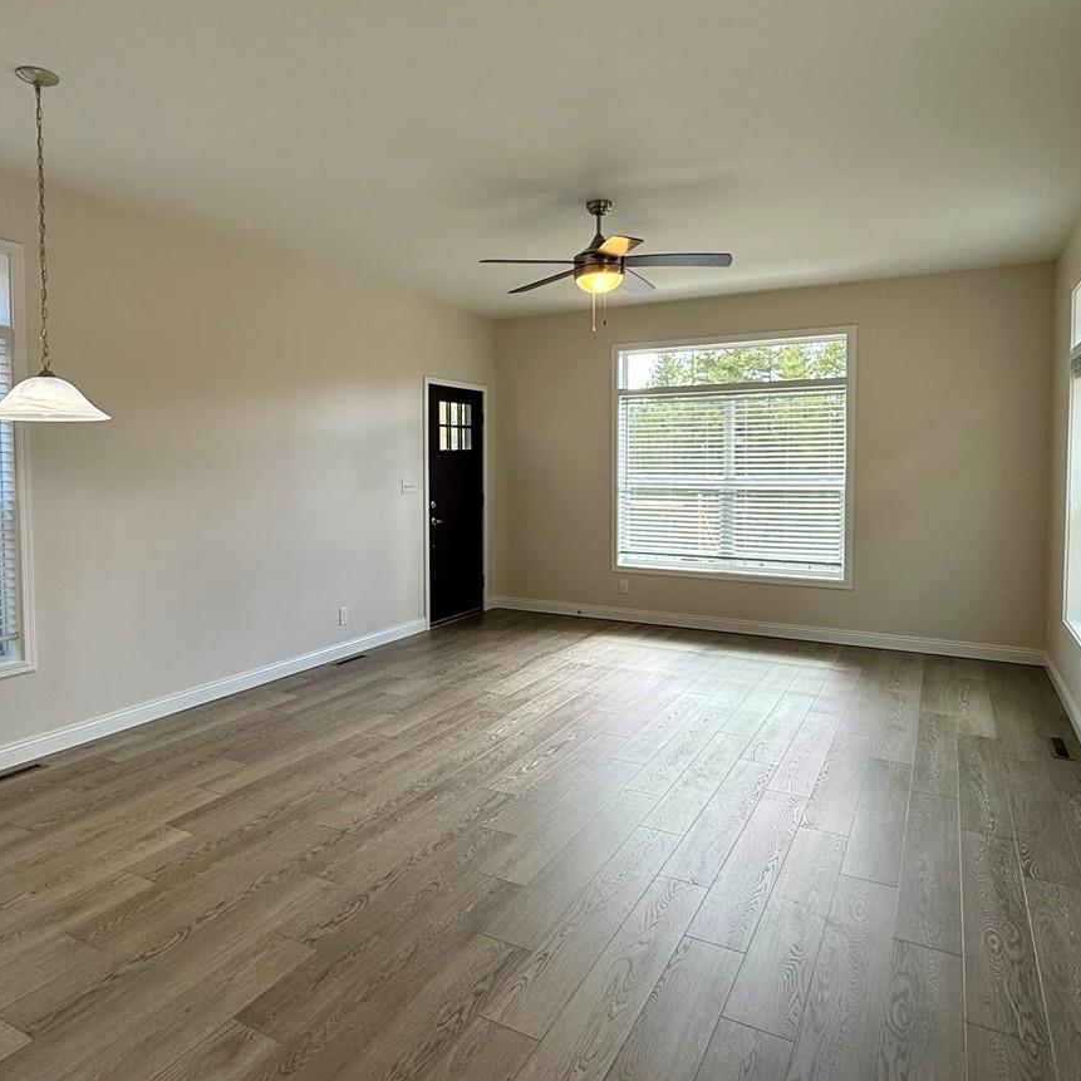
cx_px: 477
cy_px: 500
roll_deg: -0.1
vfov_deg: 67.2
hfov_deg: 67.0
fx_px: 813
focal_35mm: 23
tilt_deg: -2.6
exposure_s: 1/120
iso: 64
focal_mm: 2.22
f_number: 2.2
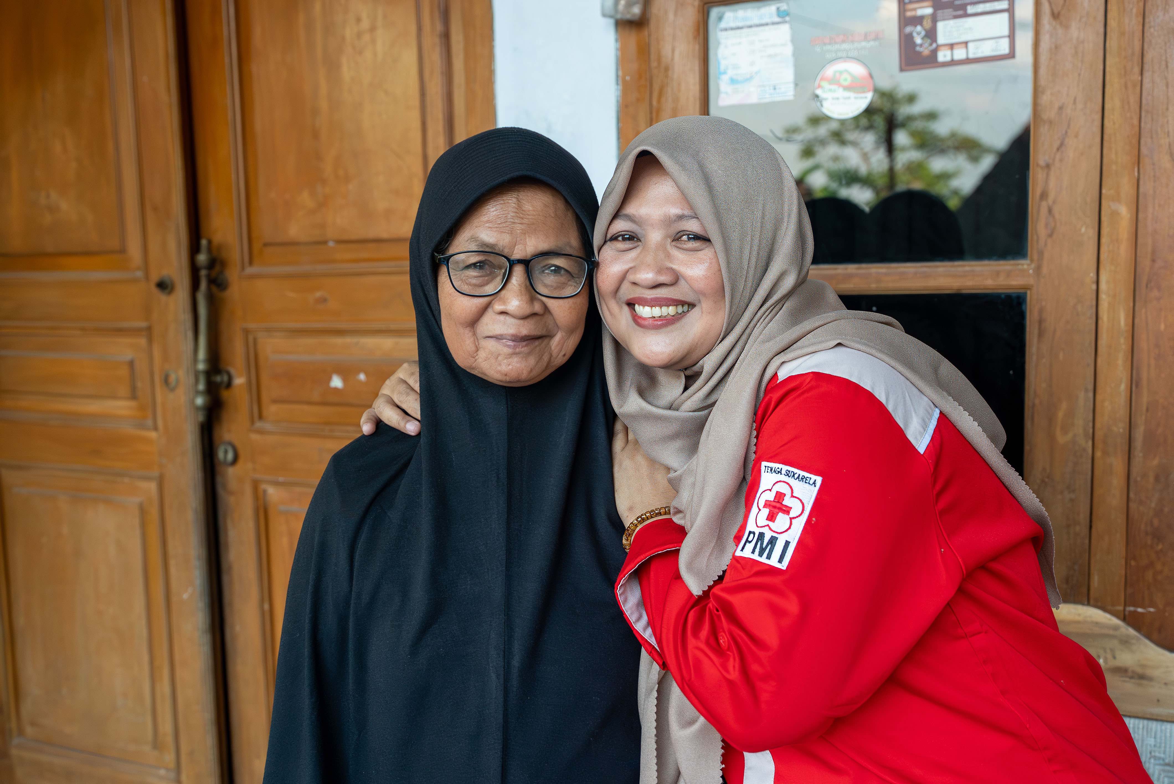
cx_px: 587
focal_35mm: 35
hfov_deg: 54.4
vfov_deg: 37.9
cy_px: 392
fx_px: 1142
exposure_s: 1/160
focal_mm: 35
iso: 5000
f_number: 4
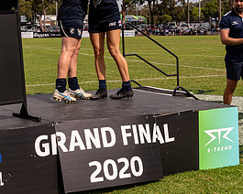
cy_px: 42
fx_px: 575
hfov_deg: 23.6
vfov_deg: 19.0
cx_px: 64
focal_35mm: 80
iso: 200
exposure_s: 1/800
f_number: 8
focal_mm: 26
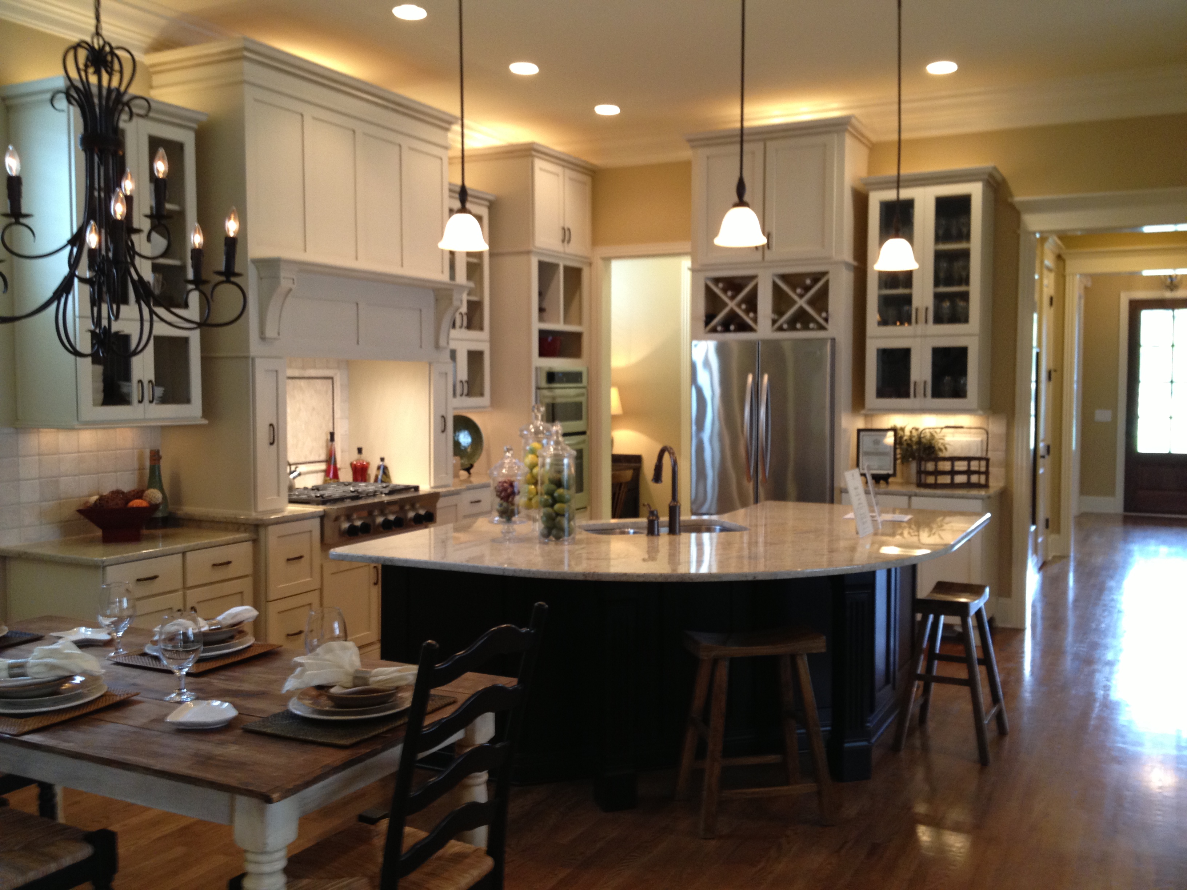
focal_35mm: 35
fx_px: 1200
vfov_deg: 40.7
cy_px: 445
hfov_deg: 52.6
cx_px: 594
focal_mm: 4.28
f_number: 2.4
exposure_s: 1/20
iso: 125
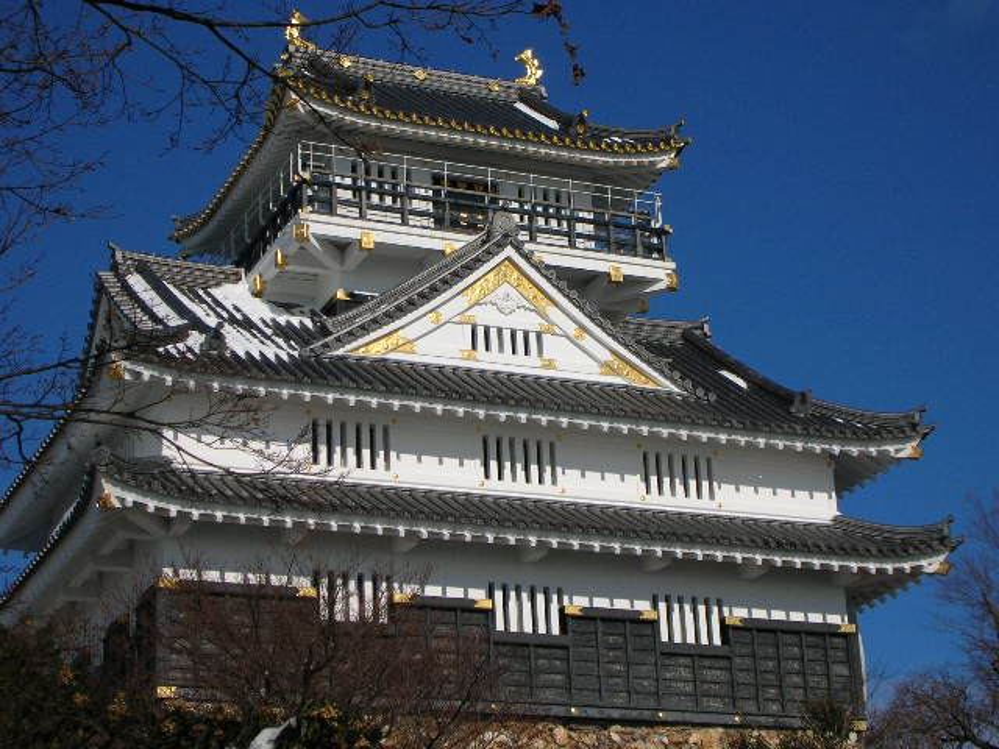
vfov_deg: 18.0
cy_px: 374
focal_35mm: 82
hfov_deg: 23.8
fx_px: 2366
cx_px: 500
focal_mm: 13.7
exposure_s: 1/1374
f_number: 4.2
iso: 50
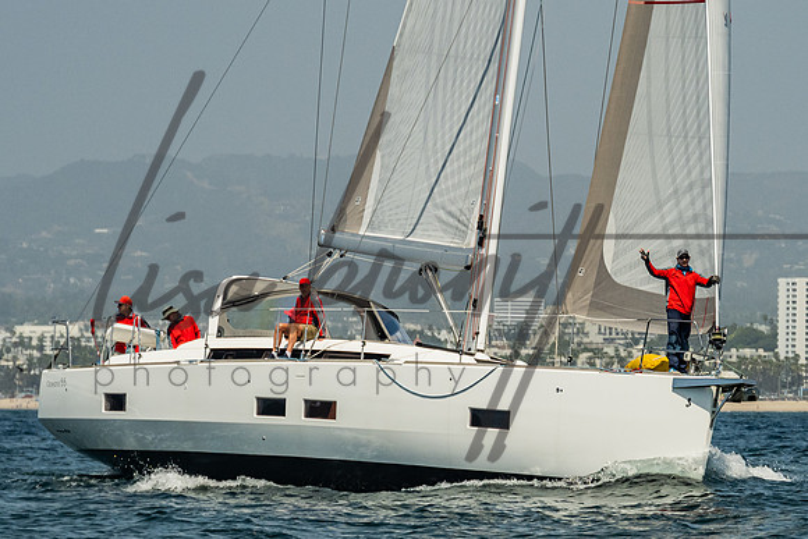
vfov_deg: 4.4
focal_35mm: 314
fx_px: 7056
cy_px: 253
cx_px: 534
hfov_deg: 6.6
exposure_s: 1/1600
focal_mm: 140
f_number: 6.3
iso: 320
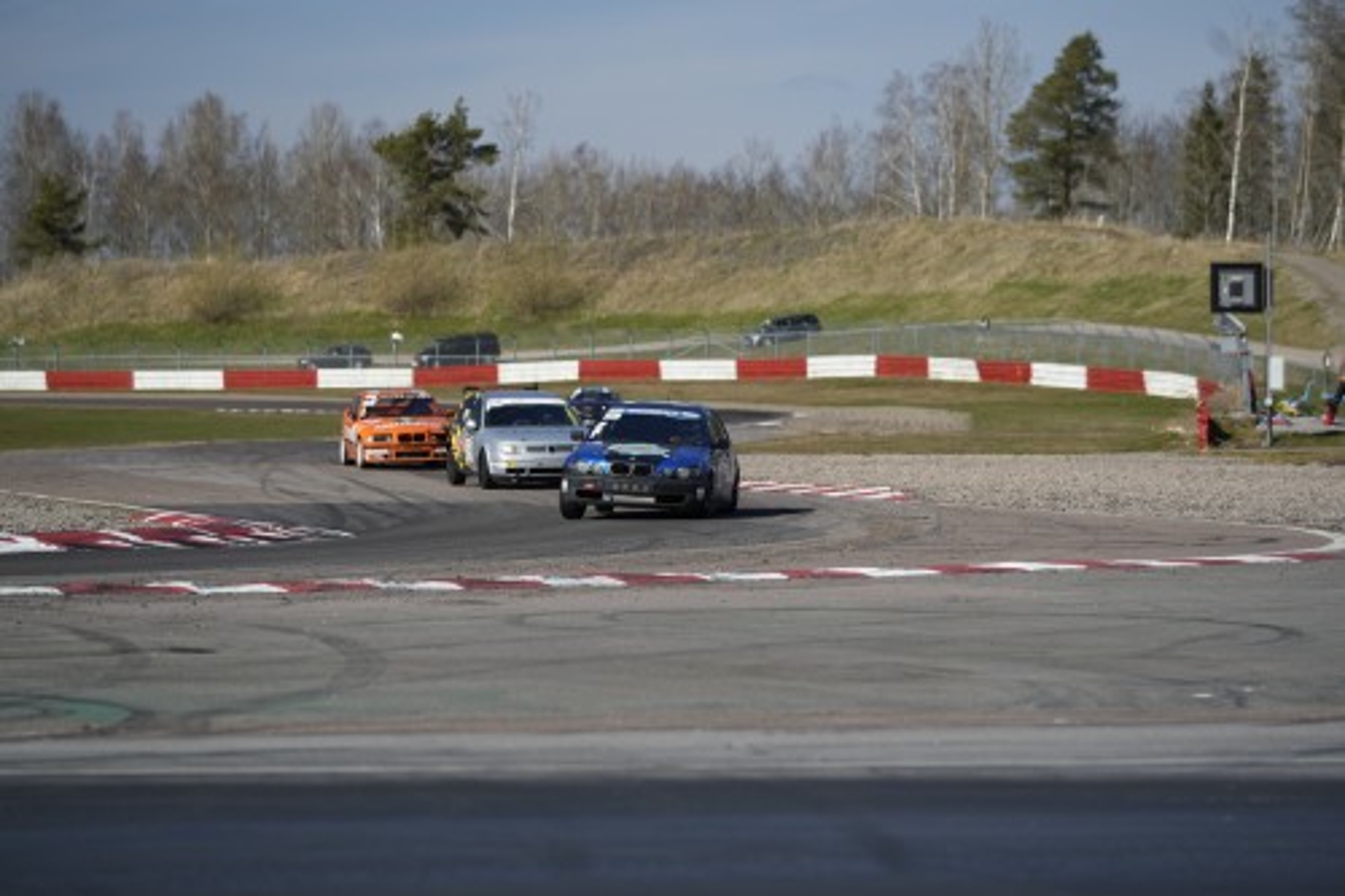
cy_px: 448
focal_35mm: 147
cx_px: 672
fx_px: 5490
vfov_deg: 9.3
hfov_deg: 14.0
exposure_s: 1/1000
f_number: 3.5
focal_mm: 147
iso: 125
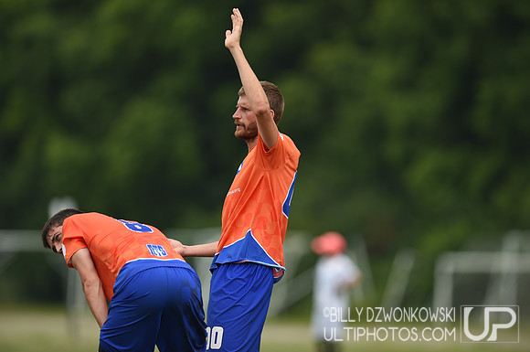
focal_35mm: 400
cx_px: 265
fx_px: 5881
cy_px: 176
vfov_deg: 3.4
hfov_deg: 5.2
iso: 100
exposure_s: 1/1000
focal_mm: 400
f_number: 4
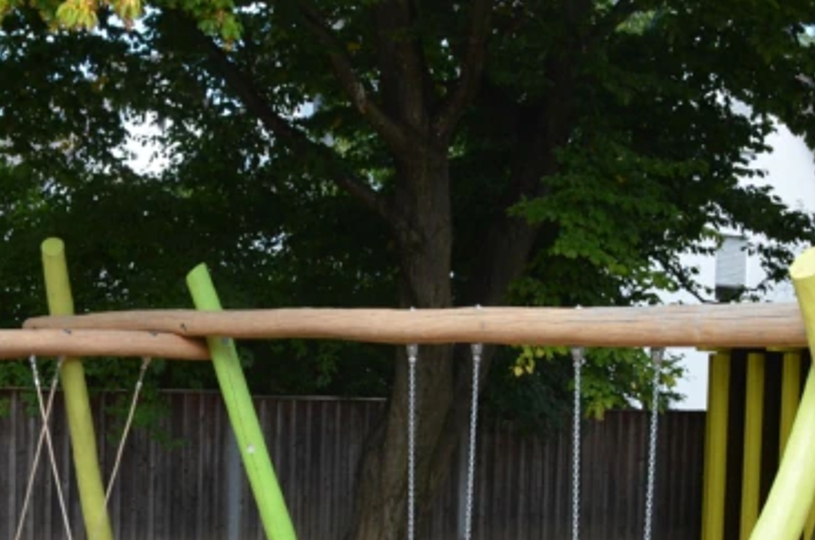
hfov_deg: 28.9
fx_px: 1559
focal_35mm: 69
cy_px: 477
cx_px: 209
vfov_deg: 19.3
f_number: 6.7
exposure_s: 1/180
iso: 200
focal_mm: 22
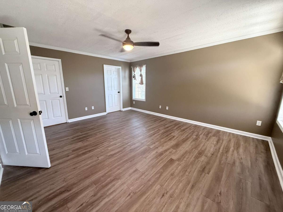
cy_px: 106
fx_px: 114
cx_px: 142
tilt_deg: -11.8
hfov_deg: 102.1
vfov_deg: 85.7
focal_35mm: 14
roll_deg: +0.0
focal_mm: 2.22
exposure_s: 1/99
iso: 500
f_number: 2.2
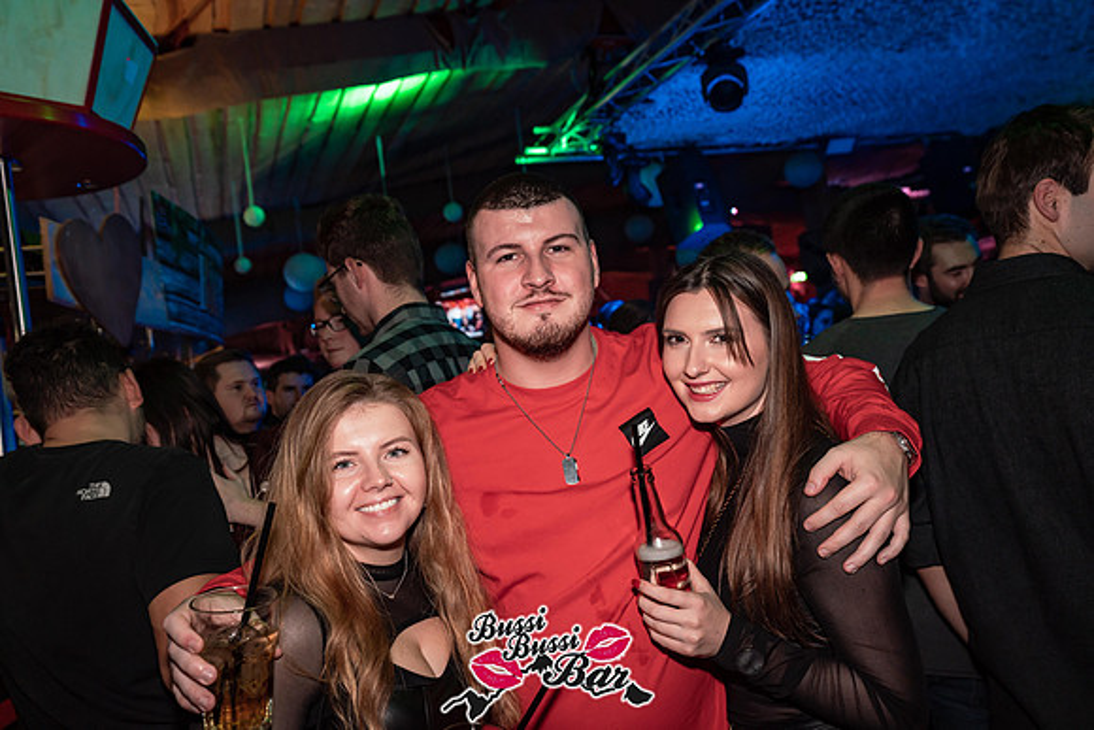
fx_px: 851
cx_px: 547
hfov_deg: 65.5
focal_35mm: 28
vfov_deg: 46.4
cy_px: 365
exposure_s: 1/60
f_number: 4
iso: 1600
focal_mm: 28
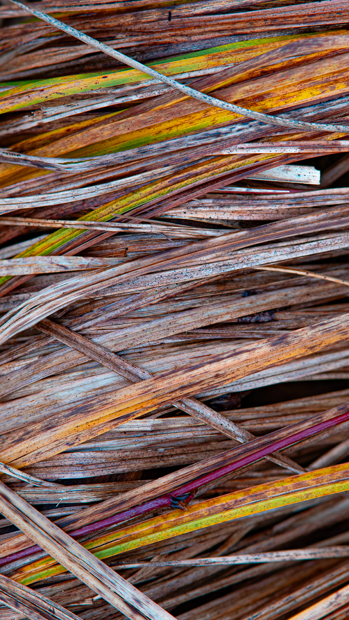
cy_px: 310
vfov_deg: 10.2
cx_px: 175
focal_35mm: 211
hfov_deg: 5.8
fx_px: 3471
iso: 200
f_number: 5.6
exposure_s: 1/200
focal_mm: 200
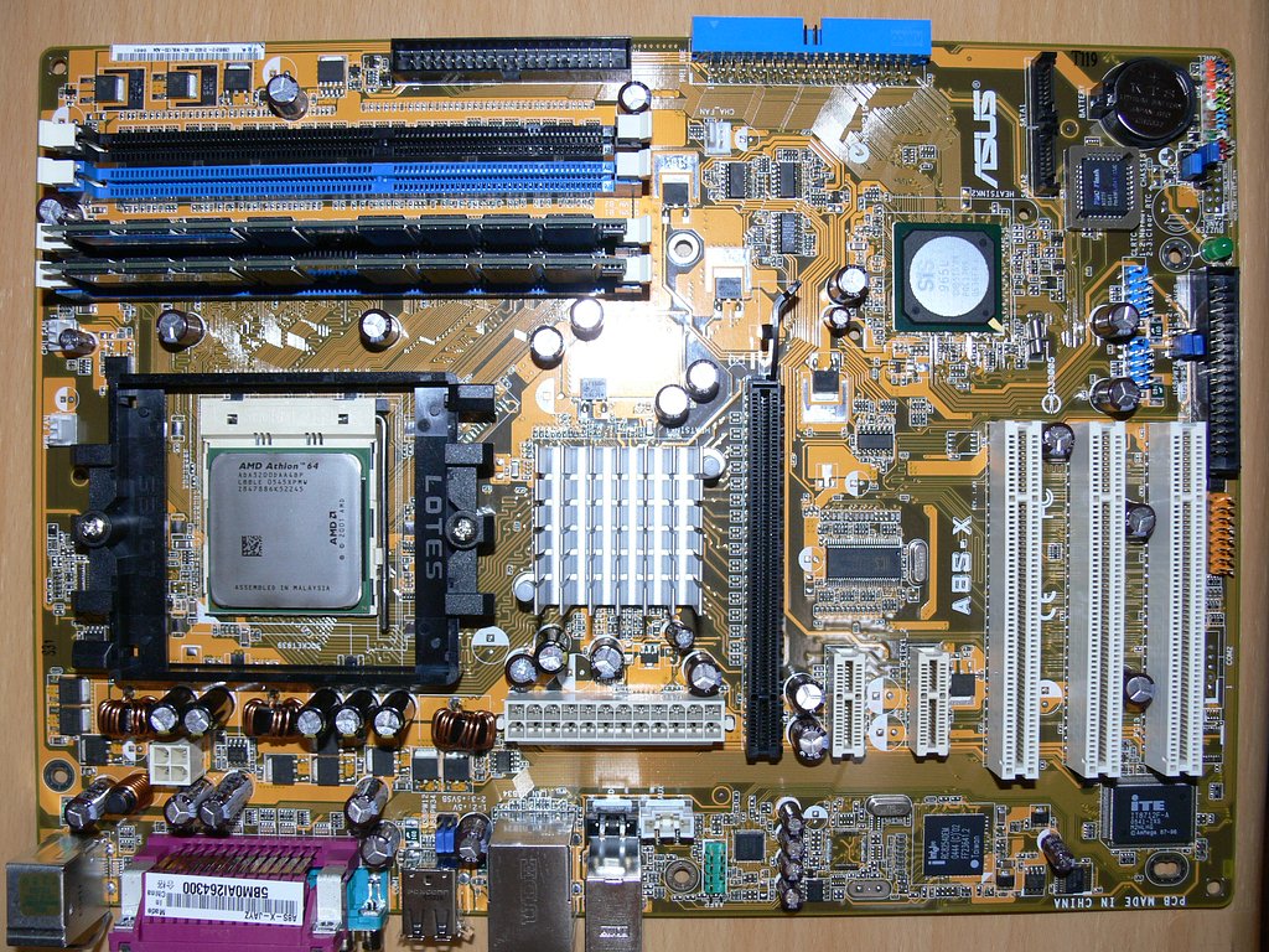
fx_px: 1283
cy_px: 476
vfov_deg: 40.7
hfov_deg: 52.6
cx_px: 634
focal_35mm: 35
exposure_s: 1/30
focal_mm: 7.4
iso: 80
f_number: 4
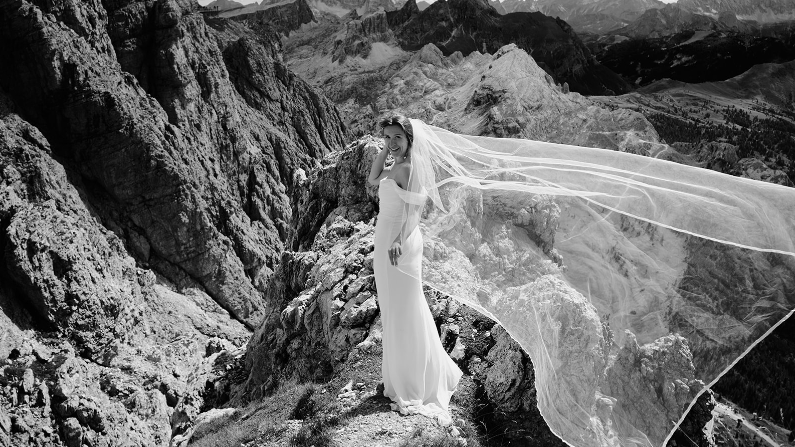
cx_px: 400
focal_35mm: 37
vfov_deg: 32.0
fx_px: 780
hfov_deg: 54.0
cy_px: 202
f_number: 4
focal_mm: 23
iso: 125
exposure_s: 1/1000
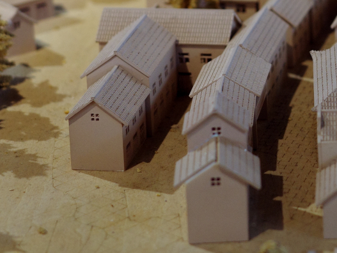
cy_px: 19
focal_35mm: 140
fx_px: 1364
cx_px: 378
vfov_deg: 10.5
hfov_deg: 13.8
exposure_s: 1/40
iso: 250
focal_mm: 26
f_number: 2.8
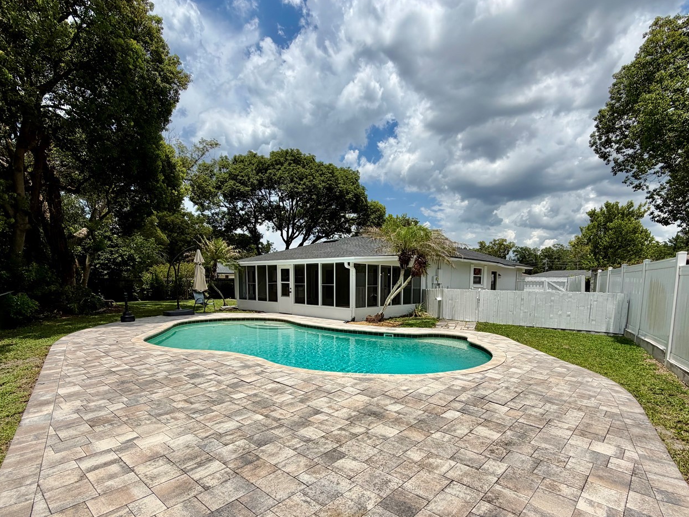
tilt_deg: -6.5
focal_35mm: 18
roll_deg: -0.5
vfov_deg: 70.5
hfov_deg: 87.6
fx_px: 358
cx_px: 368
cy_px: 322
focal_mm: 2.22
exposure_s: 1/1656
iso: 20
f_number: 2.2
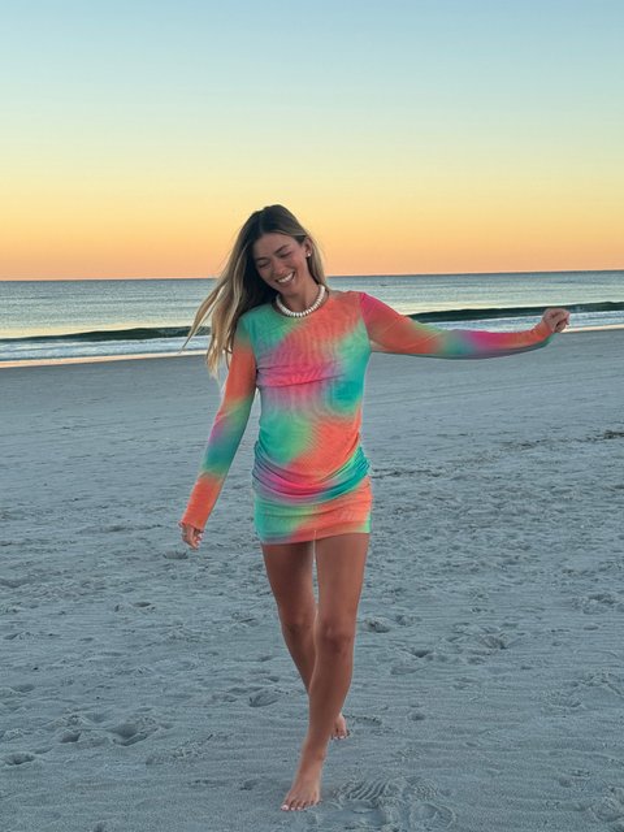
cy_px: 416
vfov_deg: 39.7
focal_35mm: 48
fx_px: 1154
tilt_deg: -9.4
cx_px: 312
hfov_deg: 30.3
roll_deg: +1.1
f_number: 1.78
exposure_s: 1/685
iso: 64
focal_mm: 6.76
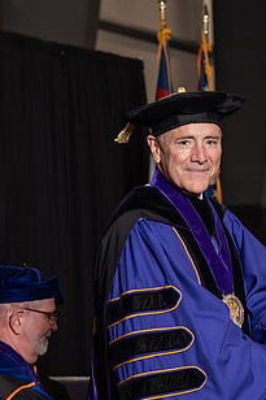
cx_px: 267
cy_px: 238
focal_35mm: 147
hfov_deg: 9.3
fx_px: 1631
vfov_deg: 14.0
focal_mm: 78
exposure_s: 1/200
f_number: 5
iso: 1000
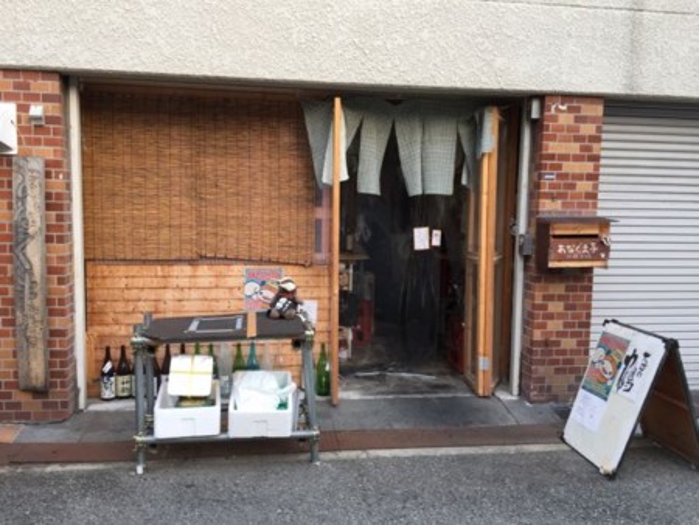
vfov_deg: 48.3
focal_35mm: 29
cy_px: 262
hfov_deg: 61.6
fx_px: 586
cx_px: 350
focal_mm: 4.15
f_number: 2.2
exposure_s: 1/60
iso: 32
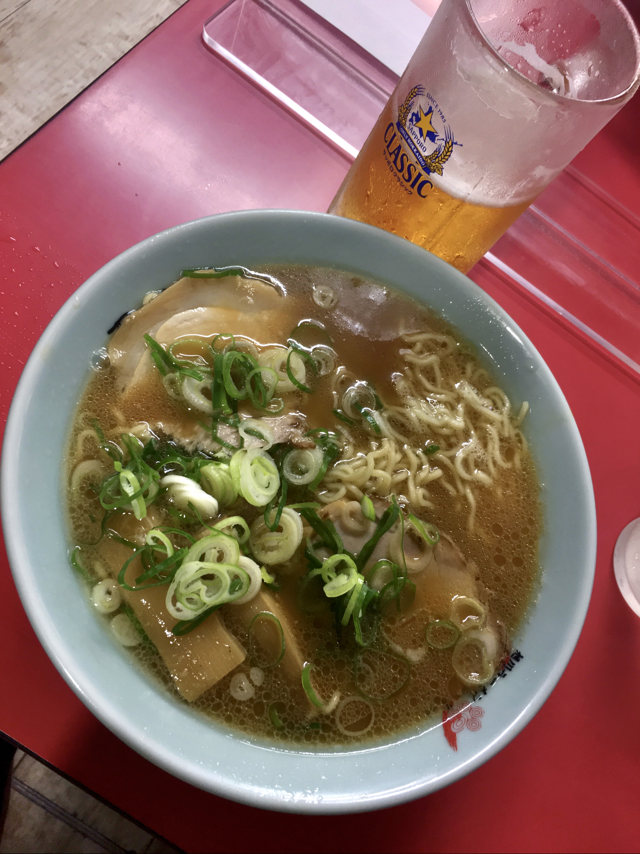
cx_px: 320
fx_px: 715
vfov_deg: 61.7
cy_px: 427
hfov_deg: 48.2
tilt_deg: -64.5
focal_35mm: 29
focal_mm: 4.15
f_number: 2.2
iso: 50
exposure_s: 1/33
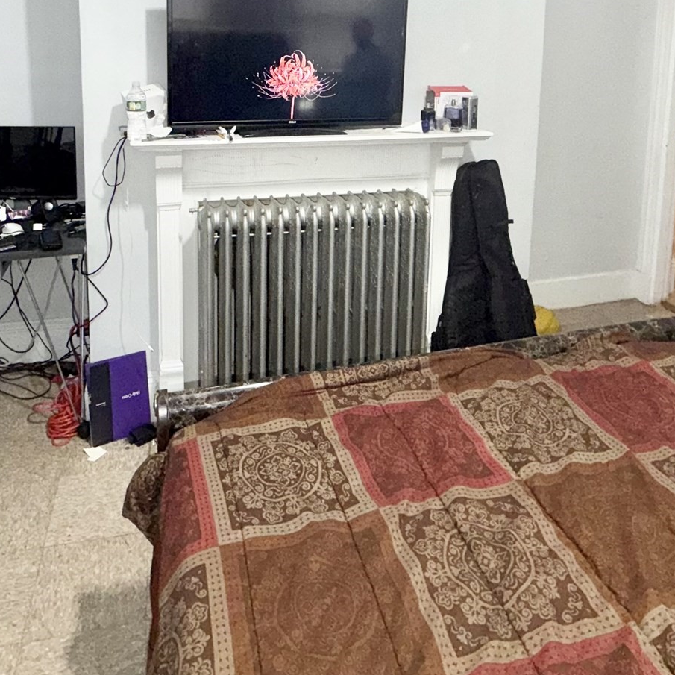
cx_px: 314
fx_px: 618
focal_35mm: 28
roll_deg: -0.1
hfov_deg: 57.2
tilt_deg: -6.4
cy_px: 110
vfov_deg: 52.6
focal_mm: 2.22
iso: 100
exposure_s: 1/60
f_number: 2.2
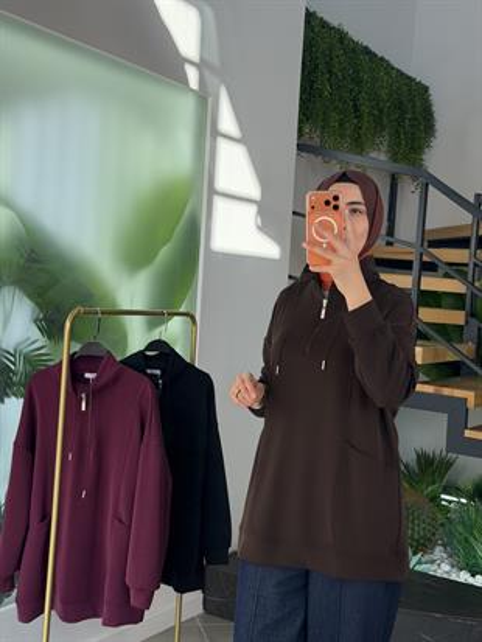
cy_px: 321
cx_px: 241
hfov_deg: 30.3
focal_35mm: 48
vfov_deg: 39.6
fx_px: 891
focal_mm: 6.76
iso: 64
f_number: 1.78
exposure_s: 1/447
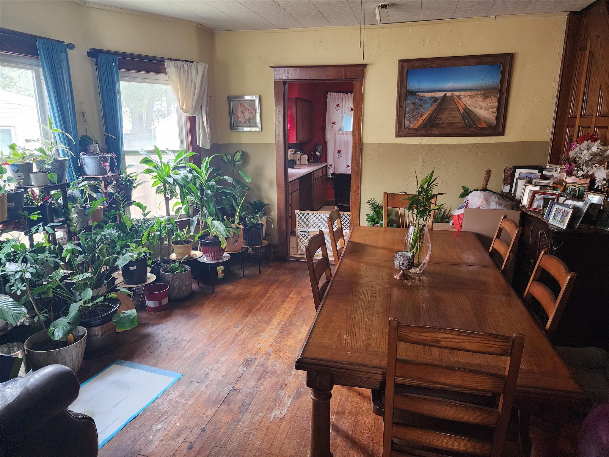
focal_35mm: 23
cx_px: 304
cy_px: 228
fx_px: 405
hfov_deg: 73.9
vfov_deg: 58.9
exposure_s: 1/60
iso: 640
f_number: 1.8
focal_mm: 6.4
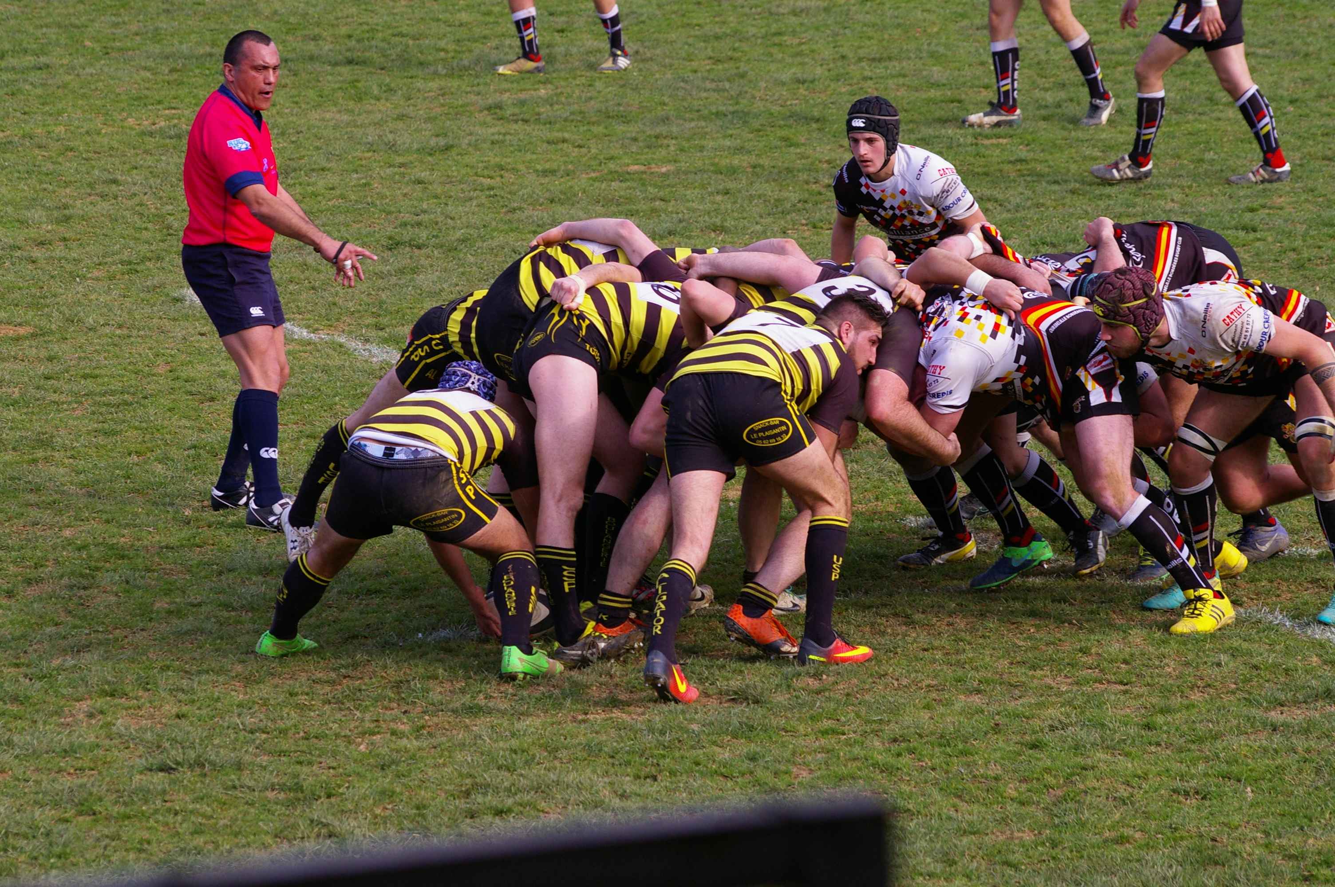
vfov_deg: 6.1
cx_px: 668
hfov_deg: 9.2
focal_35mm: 225
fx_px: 8336
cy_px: 444
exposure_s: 1/500
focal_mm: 150
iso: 400
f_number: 8
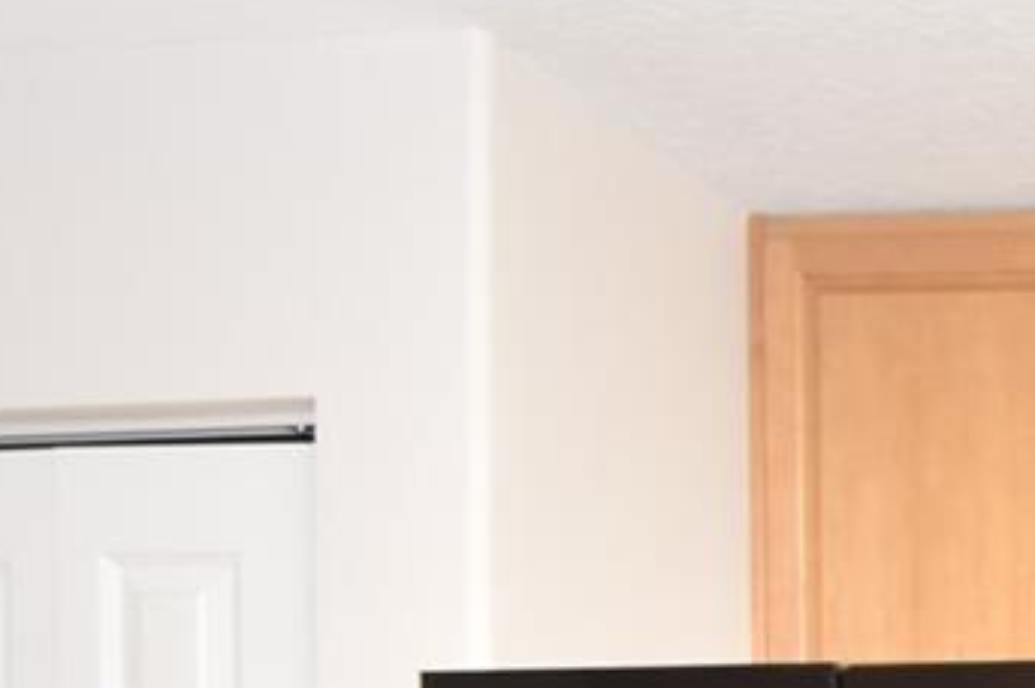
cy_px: 1132
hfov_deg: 20.9
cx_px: 1814
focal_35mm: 70
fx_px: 2011
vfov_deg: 16.9
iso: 560
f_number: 4
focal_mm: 10
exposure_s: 1/60
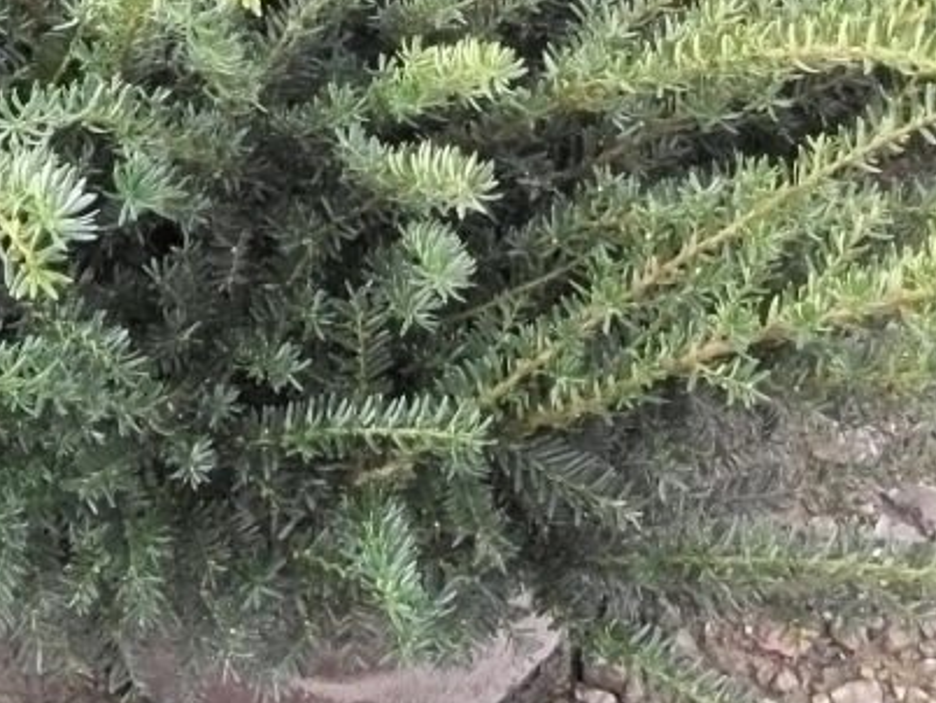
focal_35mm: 87
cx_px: 407
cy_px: -109
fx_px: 2354
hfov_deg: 22.5
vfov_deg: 16.4
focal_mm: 6.3
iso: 640
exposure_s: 1/320
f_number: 3.1
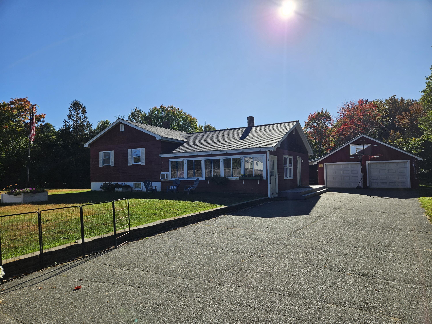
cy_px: 162
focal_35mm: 23
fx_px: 287
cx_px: 216
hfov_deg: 73.9
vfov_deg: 58.9
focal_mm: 5.4
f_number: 1.8
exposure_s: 1/2365
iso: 25
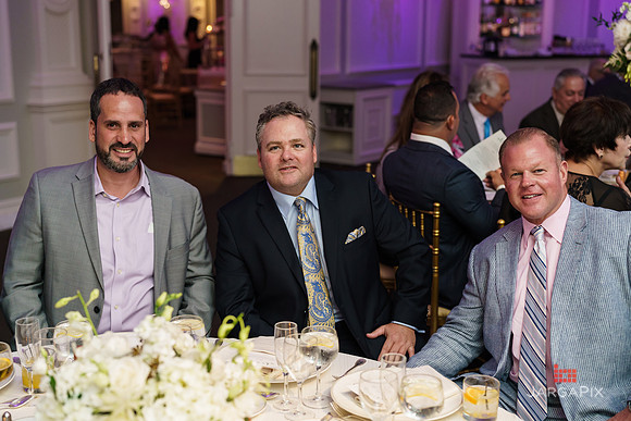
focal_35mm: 50
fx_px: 877
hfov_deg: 39.6
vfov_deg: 27.0
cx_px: 316
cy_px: 210
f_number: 2.5
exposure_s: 1/250
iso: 1000
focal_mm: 50
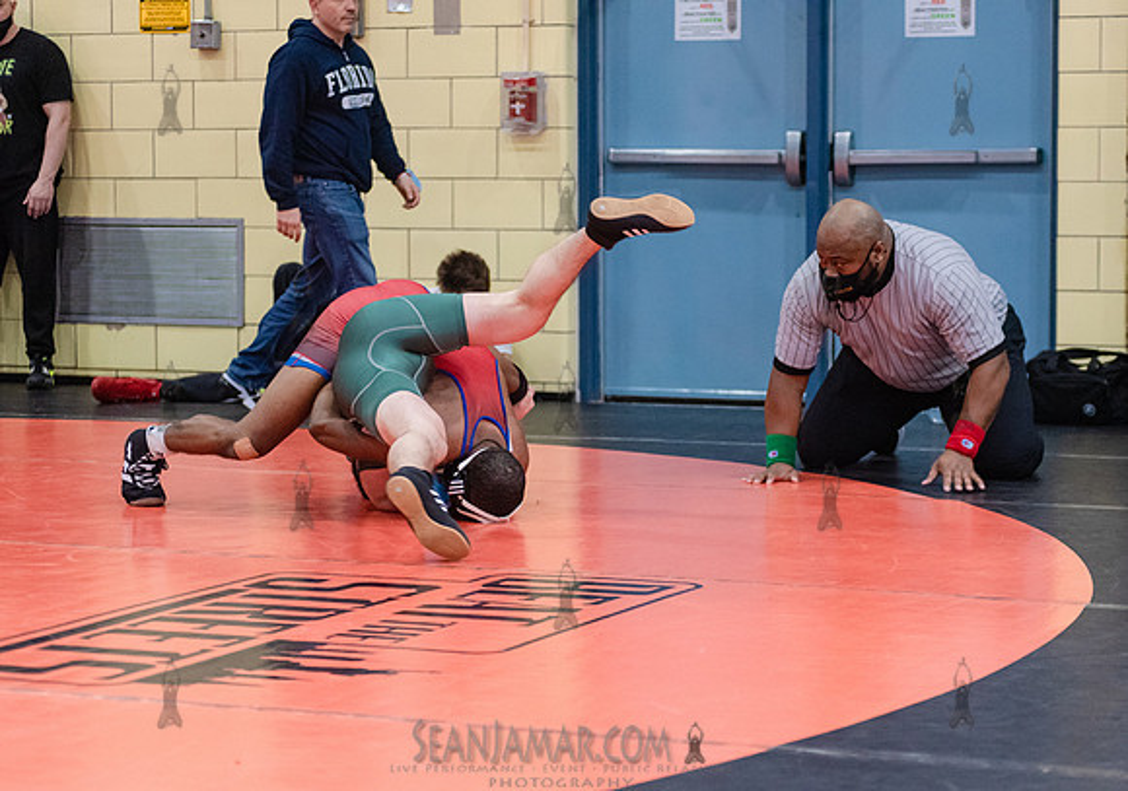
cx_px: 685
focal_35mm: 96
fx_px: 3047
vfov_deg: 14.8
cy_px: 457
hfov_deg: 20.9
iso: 4000
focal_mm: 80
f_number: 3.5
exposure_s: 1/400
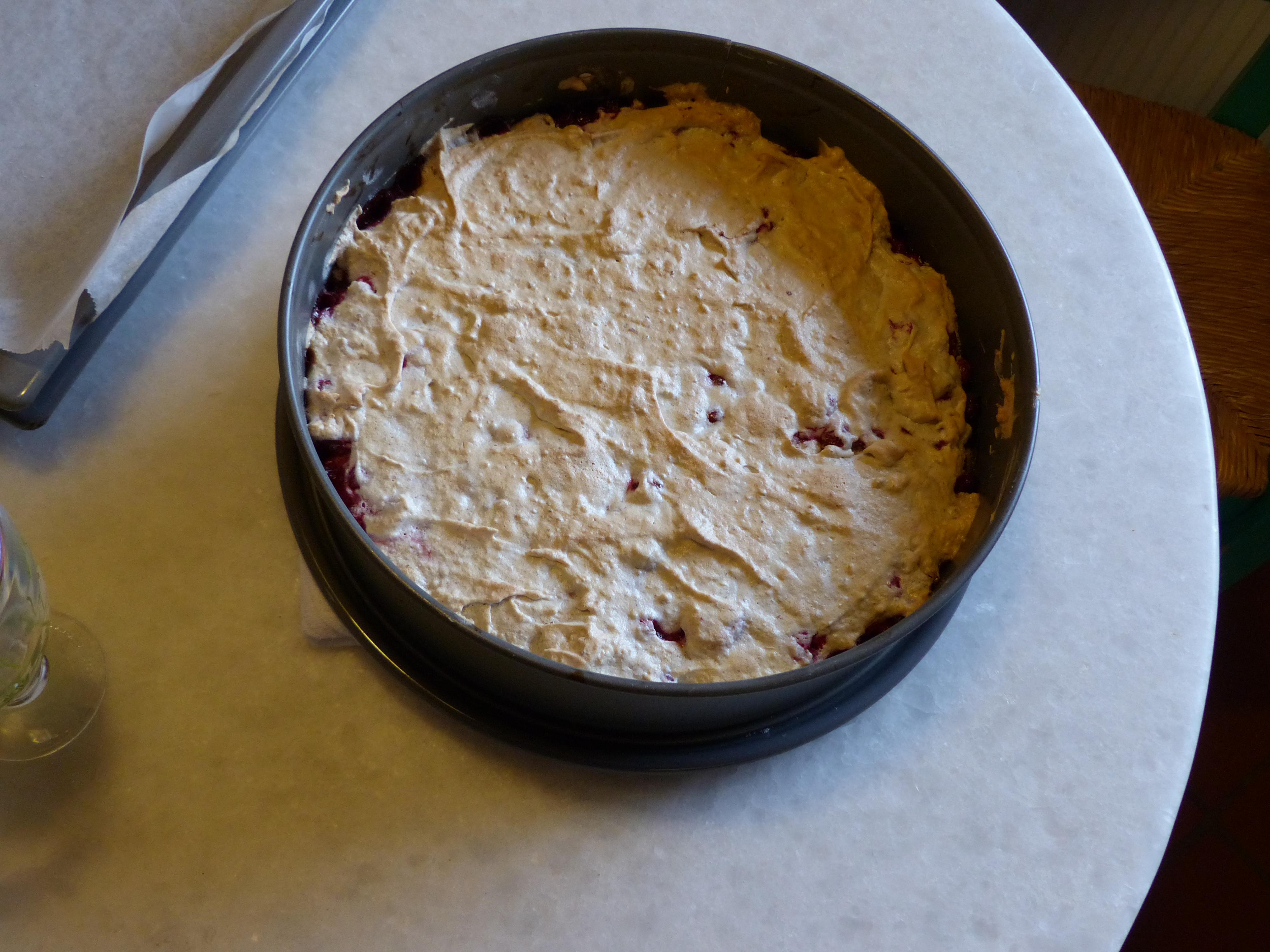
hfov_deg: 54.0
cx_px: 635
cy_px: 476
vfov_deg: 41.8
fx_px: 1247
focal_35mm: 34
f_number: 2.8
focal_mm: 6
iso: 250
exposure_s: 1/60
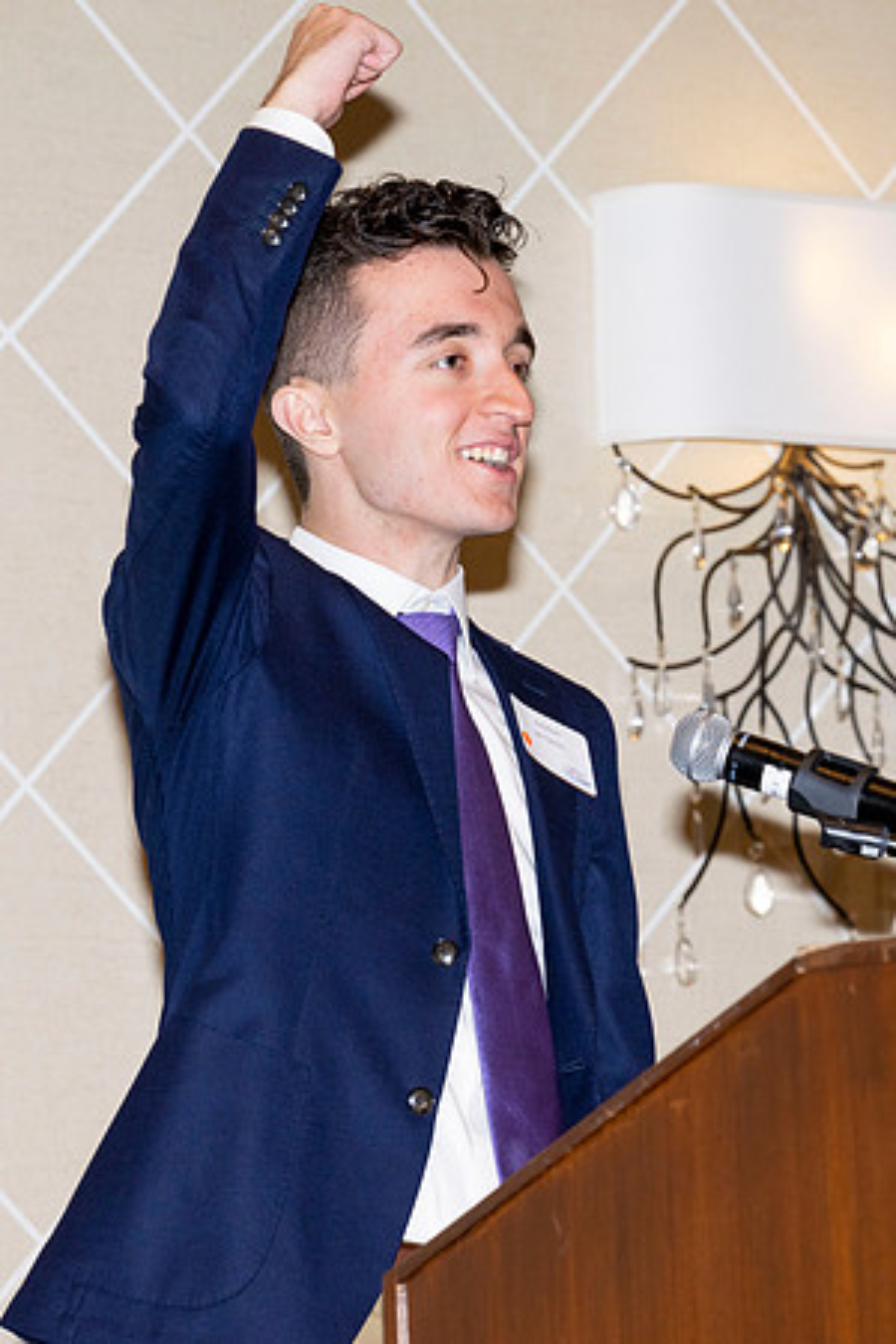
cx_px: 627
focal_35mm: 180
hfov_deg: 7.6
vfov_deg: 11.4
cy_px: 672
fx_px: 6719
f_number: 5.6
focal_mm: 120
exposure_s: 1/125
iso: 1000
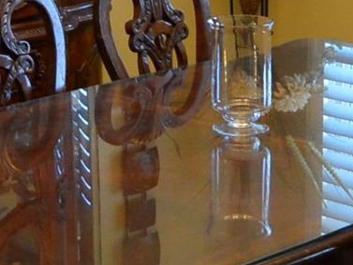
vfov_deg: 13.1
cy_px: -12
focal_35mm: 111
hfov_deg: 17.7
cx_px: 133
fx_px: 1132
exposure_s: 1/80
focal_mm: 11
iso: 1600
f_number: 3.5
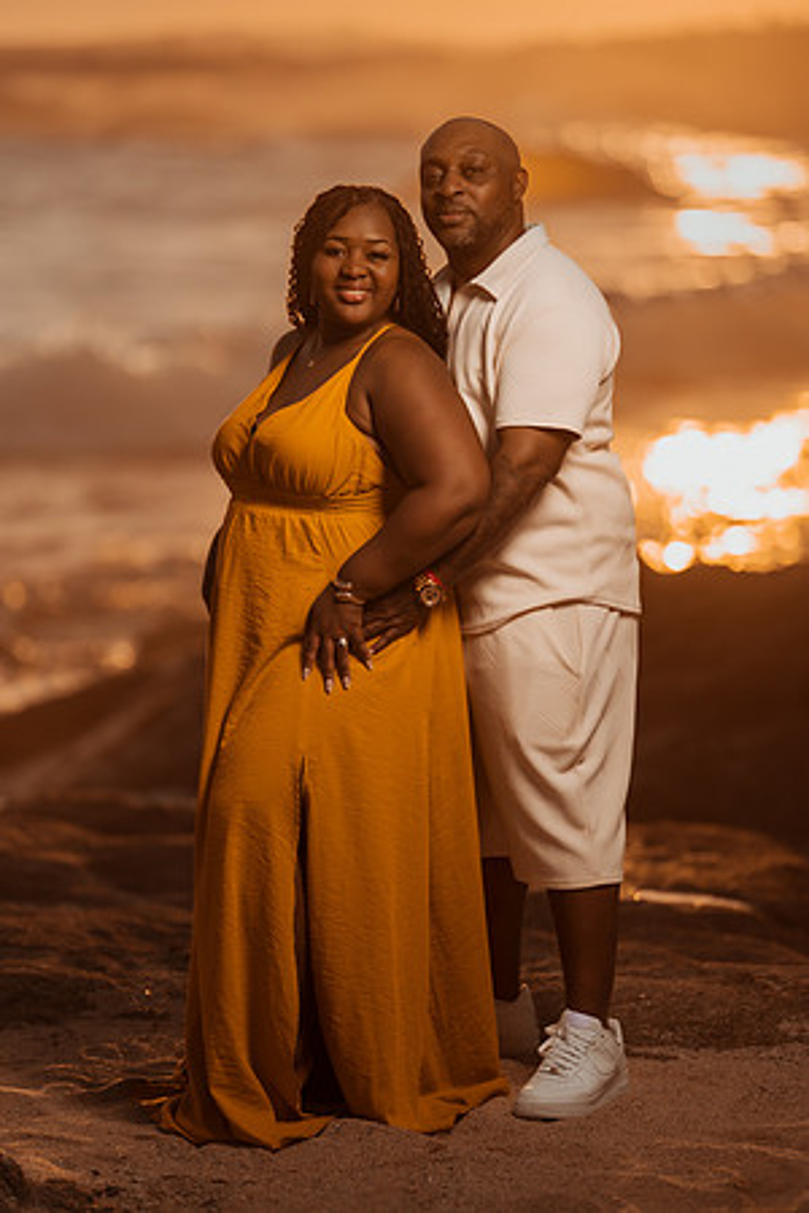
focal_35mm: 135
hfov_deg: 10.2
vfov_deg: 15.2
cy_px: 606
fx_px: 4550
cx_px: 404
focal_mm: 135
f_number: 1.8
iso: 100
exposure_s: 1/8000
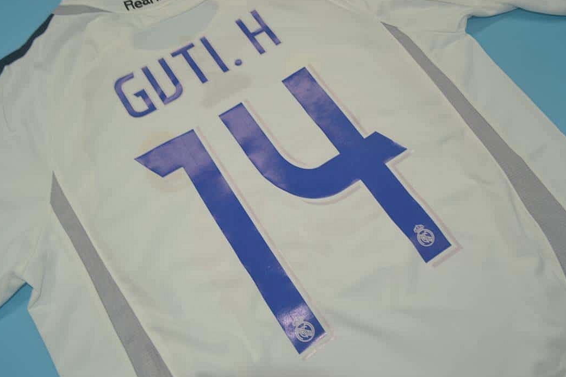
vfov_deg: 46.4
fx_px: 440
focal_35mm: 28
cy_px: 184
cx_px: 279
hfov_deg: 65.5
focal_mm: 18
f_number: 8
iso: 200
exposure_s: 1/60
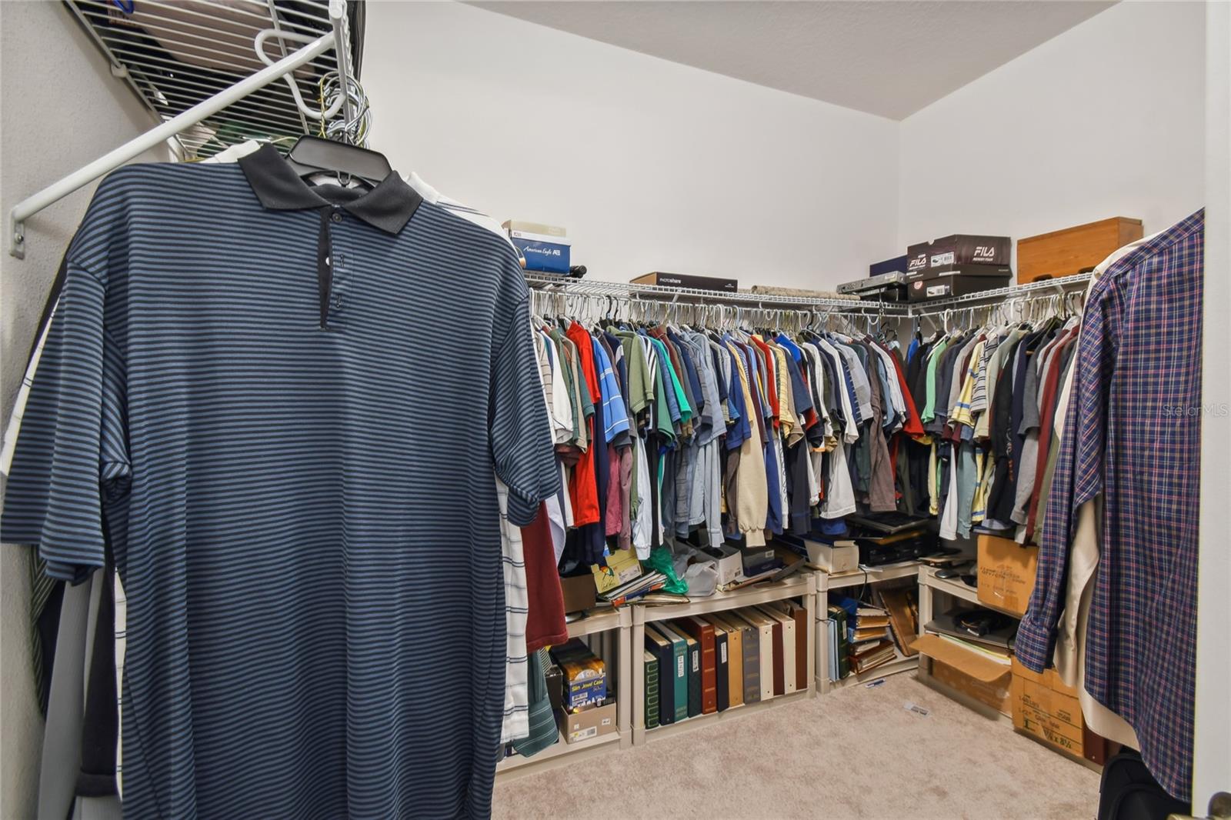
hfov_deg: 100.4
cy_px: 410
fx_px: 513
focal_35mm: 15
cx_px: 616
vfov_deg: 77.3
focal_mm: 10
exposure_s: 1.3
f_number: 7.1
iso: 100
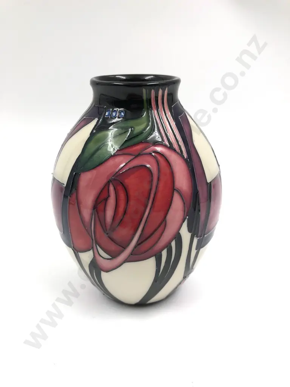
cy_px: 194
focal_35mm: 28
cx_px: 145
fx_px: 313
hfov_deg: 49.7
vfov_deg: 63.4
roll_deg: -0.8
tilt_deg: -23.9
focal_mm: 3.99
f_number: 1.8
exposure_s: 1/208
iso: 20
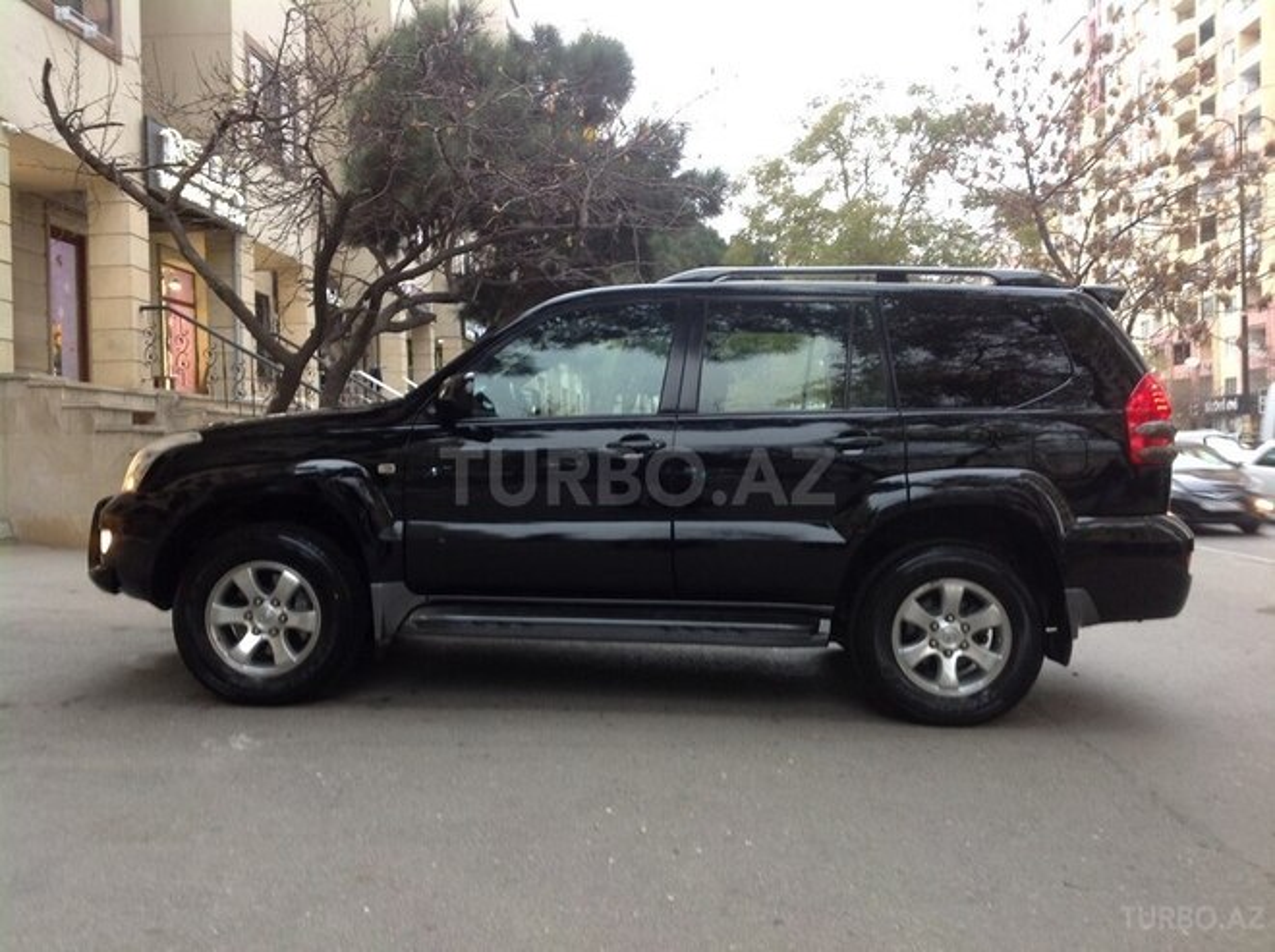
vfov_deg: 40.6
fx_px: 1287
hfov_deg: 52.7
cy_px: 476
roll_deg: +0.1
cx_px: 638
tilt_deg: -3.0
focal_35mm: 35
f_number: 2.4
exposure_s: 1/15
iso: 100
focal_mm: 4.28
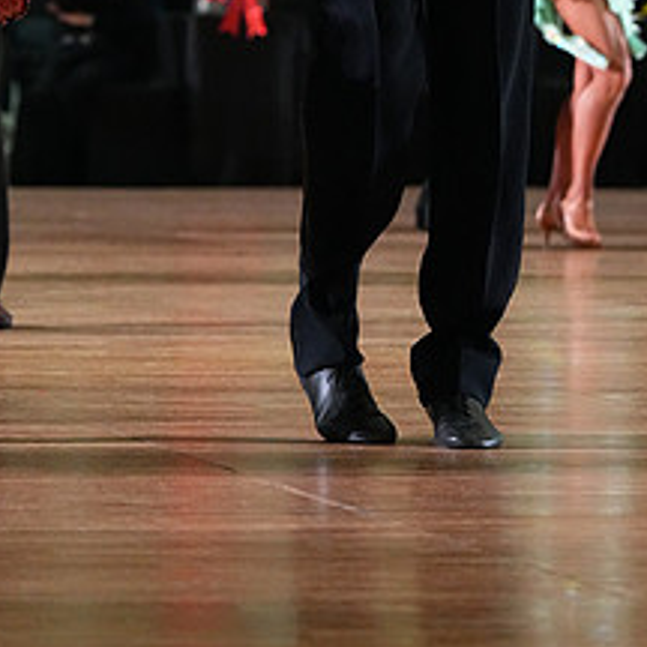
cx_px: 226
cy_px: -180
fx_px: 7190
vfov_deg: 5.1
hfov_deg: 5.2
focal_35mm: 340
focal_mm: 149
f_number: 5
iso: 8000
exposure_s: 1/400
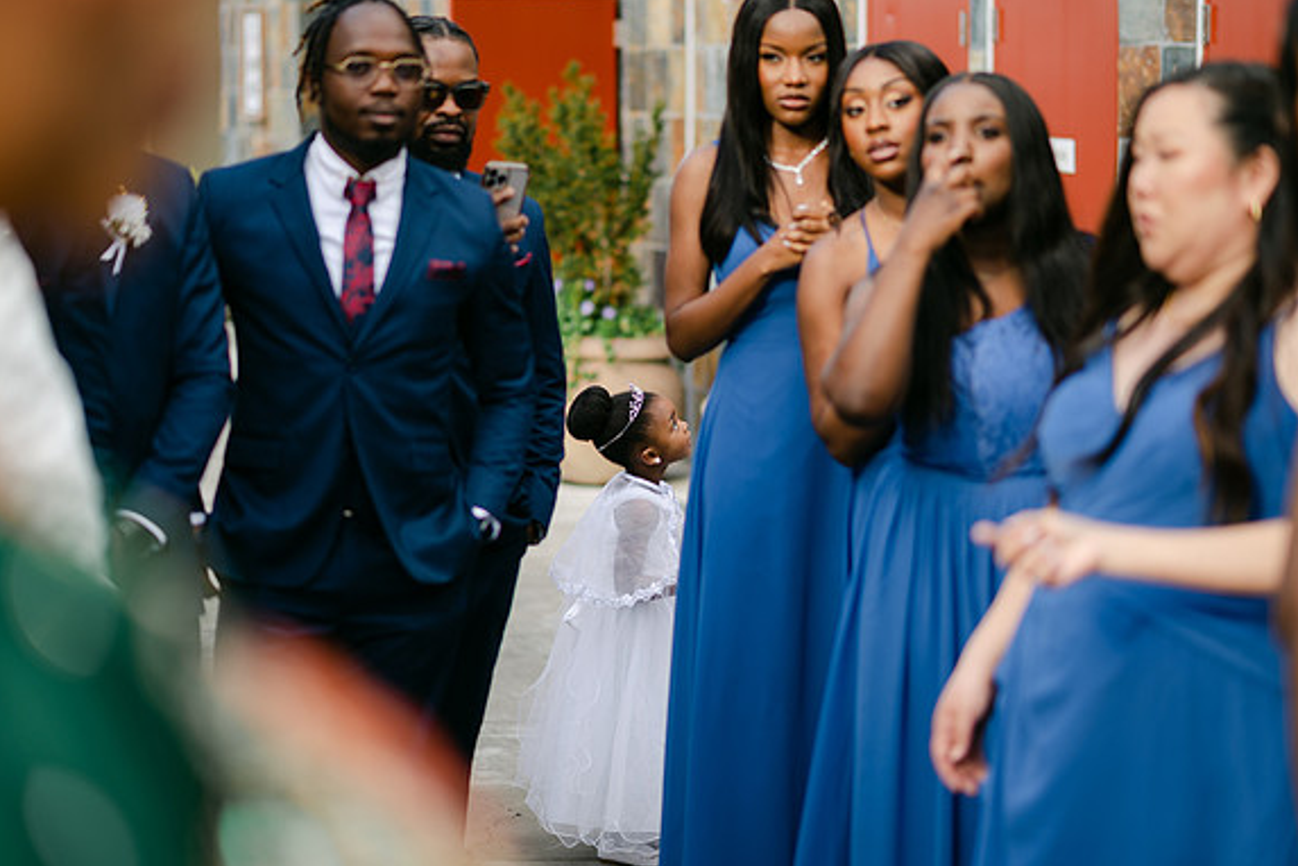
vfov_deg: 15.9
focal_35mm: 86
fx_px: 3101
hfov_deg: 23.6
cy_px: 433
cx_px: 652
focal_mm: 85
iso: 100
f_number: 2
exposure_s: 1/1000
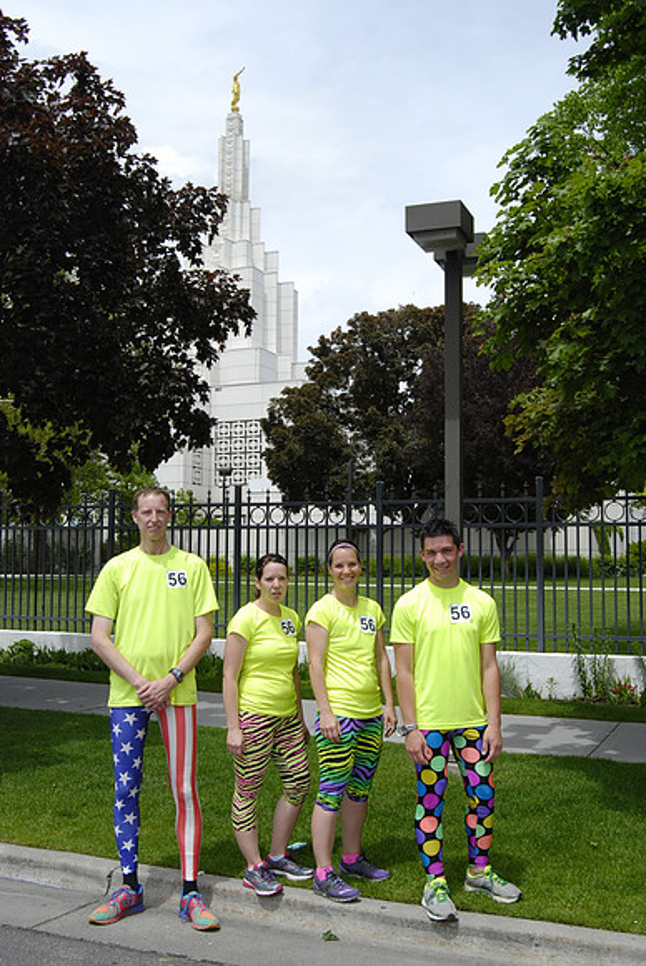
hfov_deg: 34.3
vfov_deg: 49.5
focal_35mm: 39
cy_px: 483
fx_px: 1047
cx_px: 323
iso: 400
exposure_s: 1/640
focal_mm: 26
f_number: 10
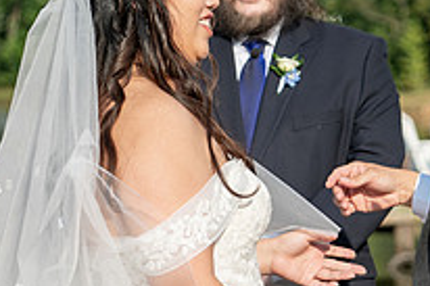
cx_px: 275
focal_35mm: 241
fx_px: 2876
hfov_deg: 8.5
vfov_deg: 5.7
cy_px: 185
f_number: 4
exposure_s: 1/1250
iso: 100
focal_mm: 77
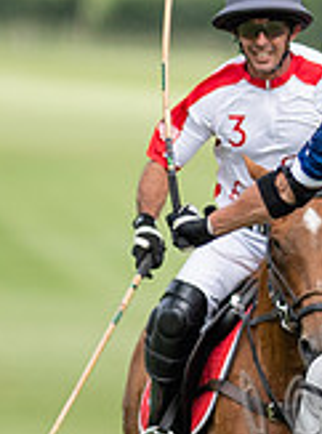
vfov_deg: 0.9
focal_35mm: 2273
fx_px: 28378
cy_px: 396
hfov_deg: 0.7
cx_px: 386
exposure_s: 1/3200
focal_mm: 300
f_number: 2.8
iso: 250
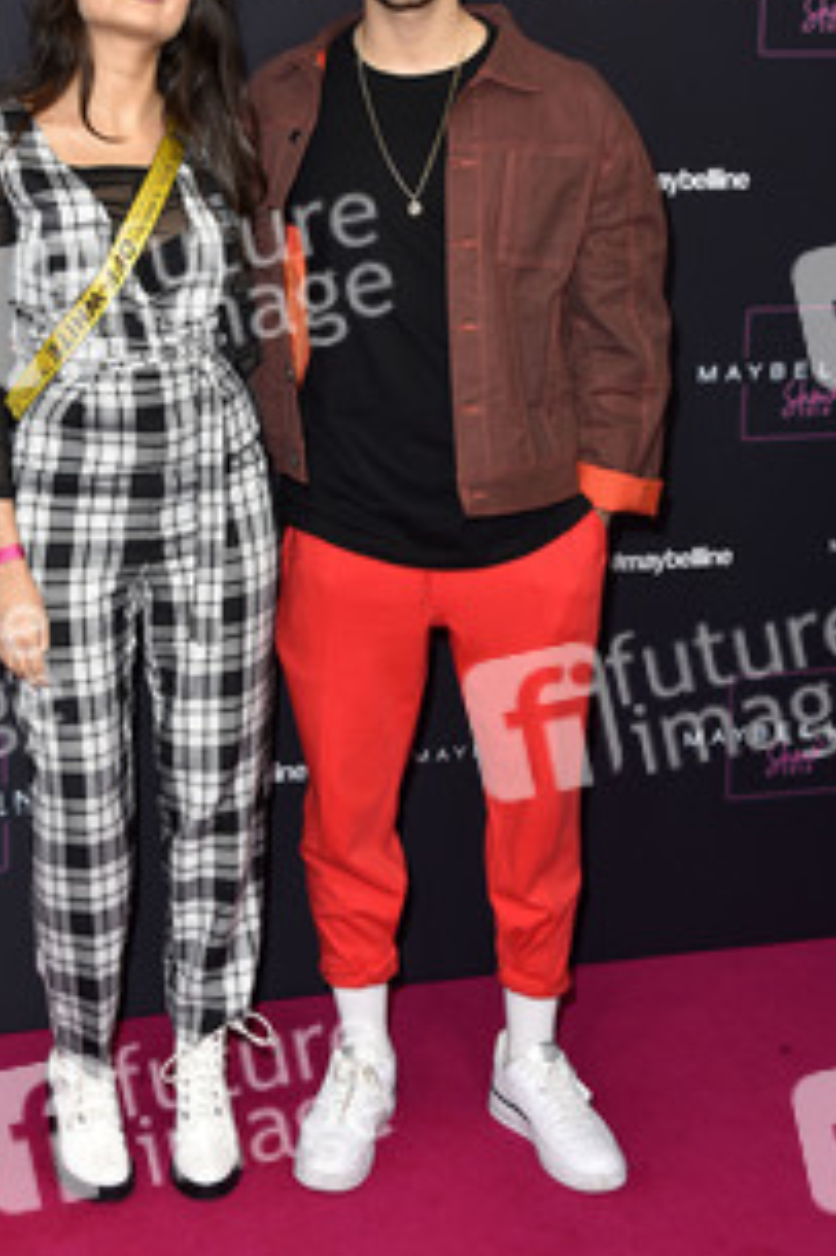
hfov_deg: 22.9
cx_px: 301
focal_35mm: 59
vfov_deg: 33.8
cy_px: 498
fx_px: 2057
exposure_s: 1/160
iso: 640
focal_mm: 45
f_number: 5.6
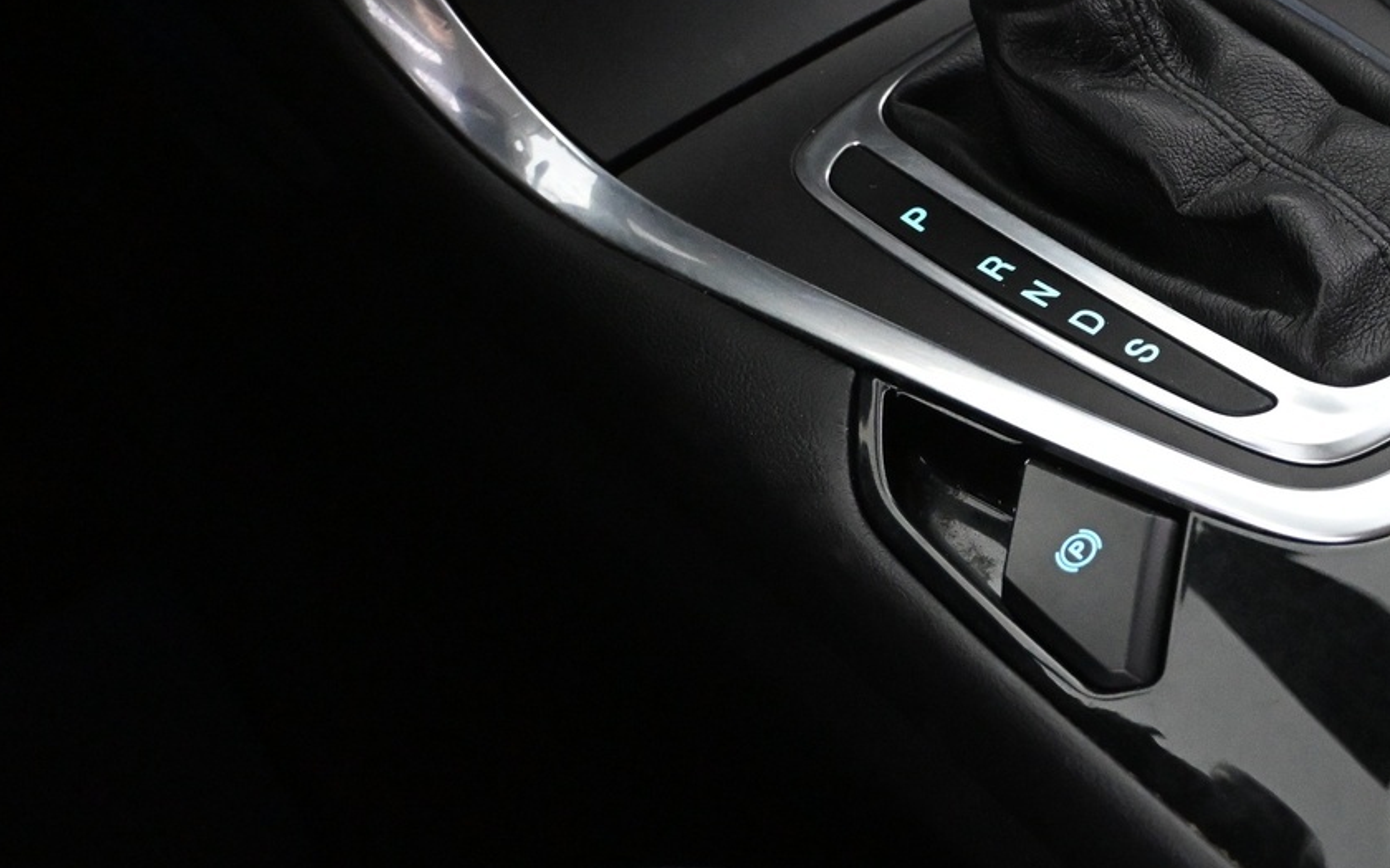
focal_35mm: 60
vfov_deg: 21.5
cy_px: 448
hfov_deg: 31.8
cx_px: 1309
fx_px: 2291
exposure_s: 1/60
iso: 5000
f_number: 3.8
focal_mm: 20.5
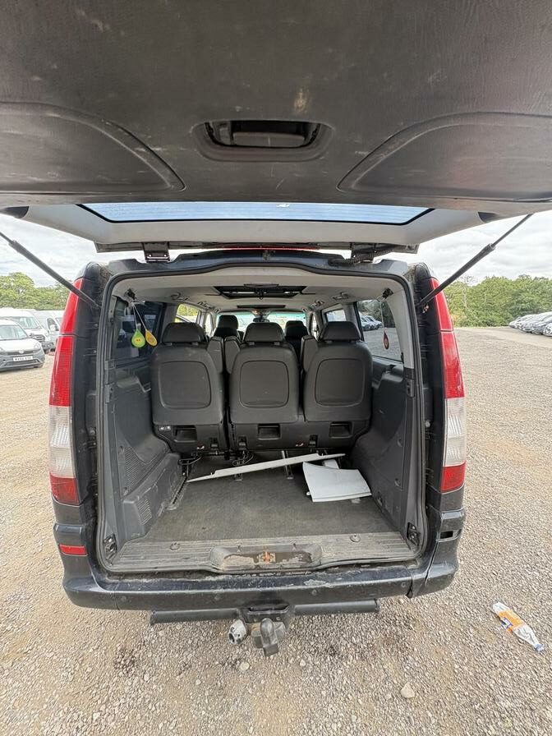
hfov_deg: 85.7
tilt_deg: -9.1
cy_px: 368
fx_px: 298
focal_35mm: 14
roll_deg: +0.6
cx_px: 276
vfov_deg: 102.1
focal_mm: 2.22
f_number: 2.2
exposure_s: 1/136
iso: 100
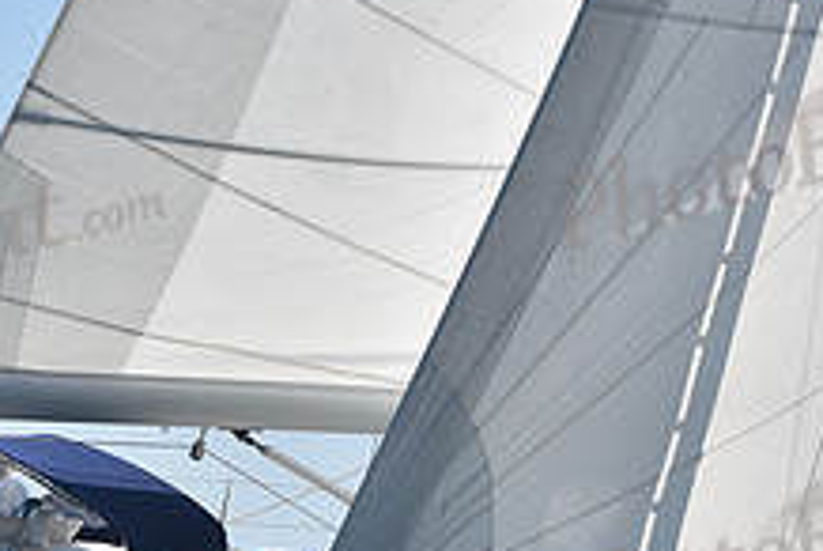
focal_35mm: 186
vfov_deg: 7.4
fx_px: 4258
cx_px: 362
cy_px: 402
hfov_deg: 11.0
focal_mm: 70
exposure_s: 1/1000
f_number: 5
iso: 250
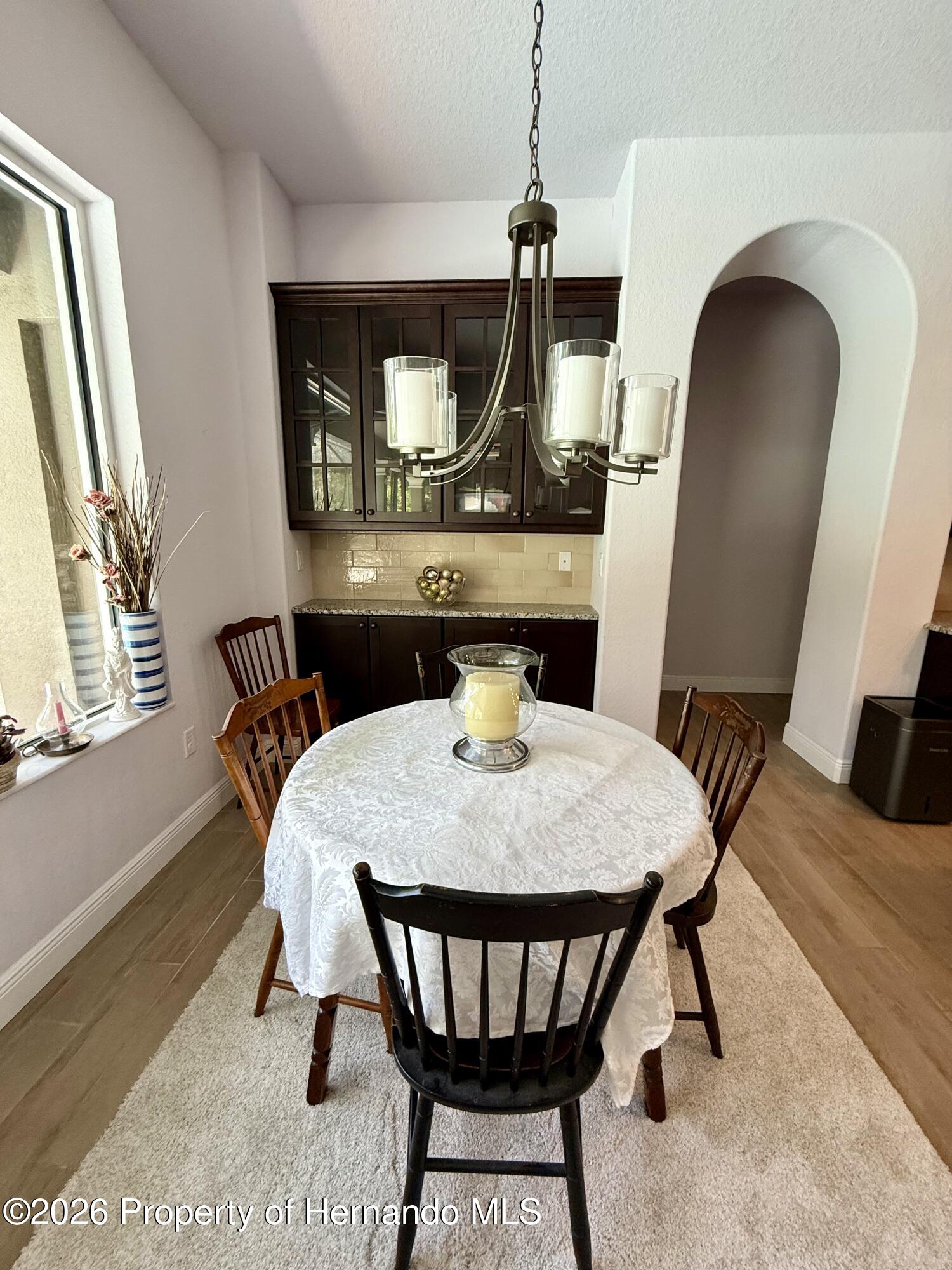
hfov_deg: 85.7
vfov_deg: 102.1
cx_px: 476
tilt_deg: -11.7
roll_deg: -1.2
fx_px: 513
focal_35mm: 14
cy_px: 635
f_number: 2.2
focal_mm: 2.22
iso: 160
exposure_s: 1/99
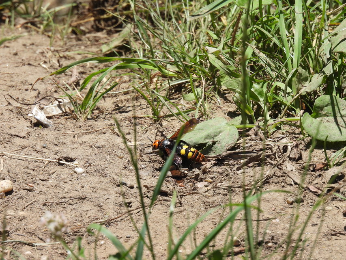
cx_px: 173
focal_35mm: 850
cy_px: 130
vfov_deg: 1.8
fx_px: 8497
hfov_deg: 2.3
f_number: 6.3
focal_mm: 152
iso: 100
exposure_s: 1/400
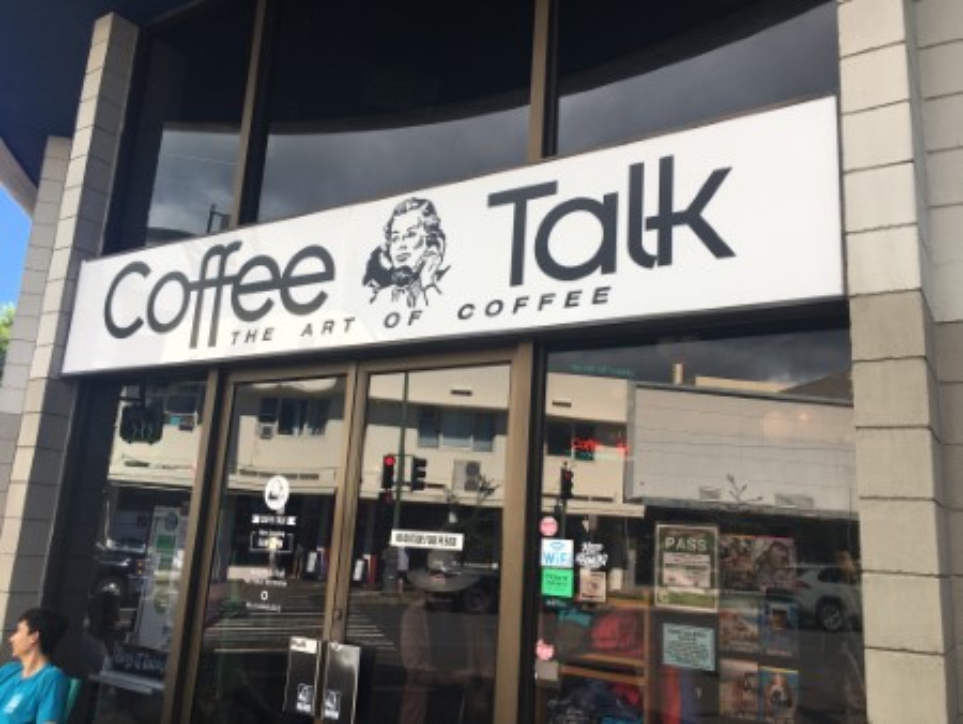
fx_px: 807
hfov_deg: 61.6
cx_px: 482
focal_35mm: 29
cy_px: 362
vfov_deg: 48.3
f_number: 2.2
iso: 25
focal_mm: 4.15
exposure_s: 1/680
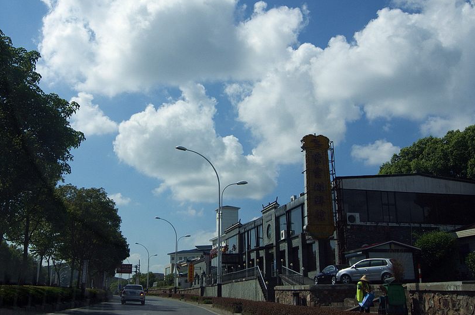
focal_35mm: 38
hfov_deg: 50.6
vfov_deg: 34.8
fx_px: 501
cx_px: 206
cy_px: 120
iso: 100
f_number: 9
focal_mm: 20
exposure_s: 1/500
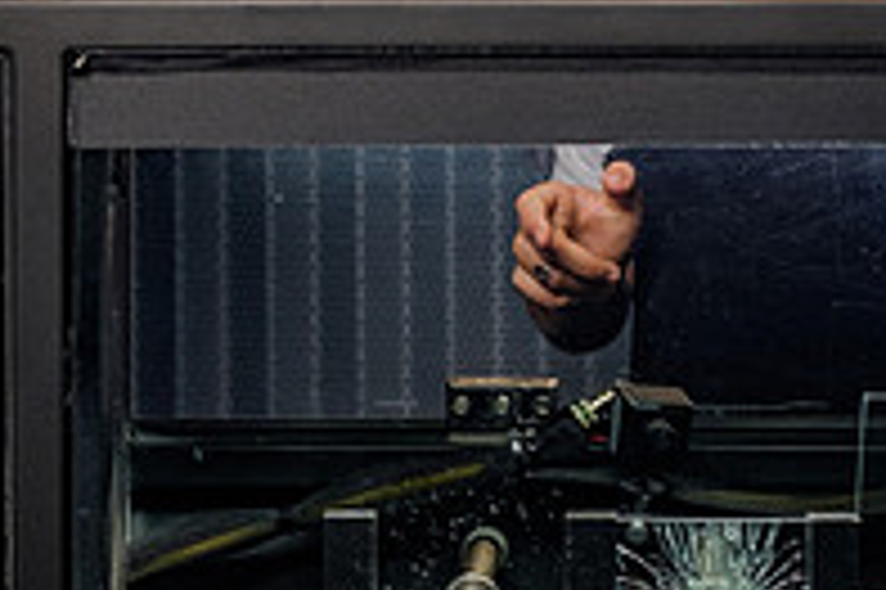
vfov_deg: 5.2
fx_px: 6418
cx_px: 448
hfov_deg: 7.9
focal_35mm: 261
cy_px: 60
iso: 800
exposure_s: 1/250
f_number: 4
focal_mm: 56
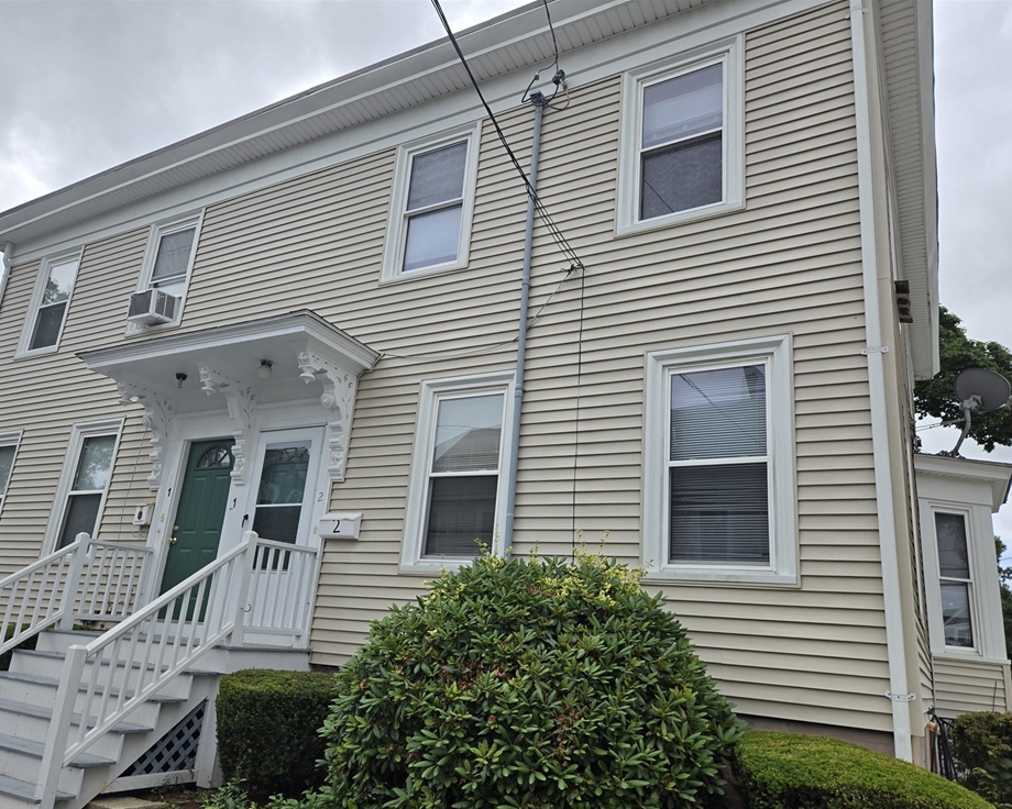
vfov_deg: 56.8
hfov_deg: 68.0
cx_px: 474
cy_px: 421
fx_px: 749
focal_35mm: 25
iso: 25
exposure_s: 1/2066
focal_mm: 5.4
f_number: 1.8
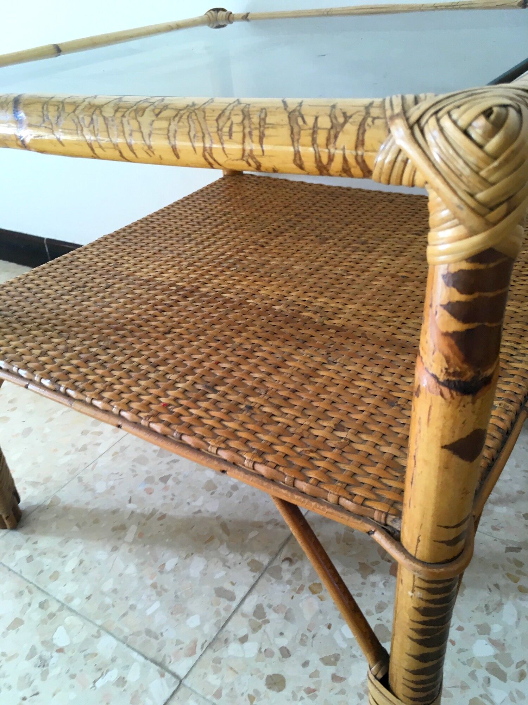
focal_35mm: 29
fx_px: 590
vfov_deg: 61.7
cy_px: 352
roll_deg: +6.2
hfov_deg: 48.2
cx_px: 264
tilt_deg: -32.5
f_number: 2.2
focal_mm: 4.15
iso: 32
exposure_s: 1/40
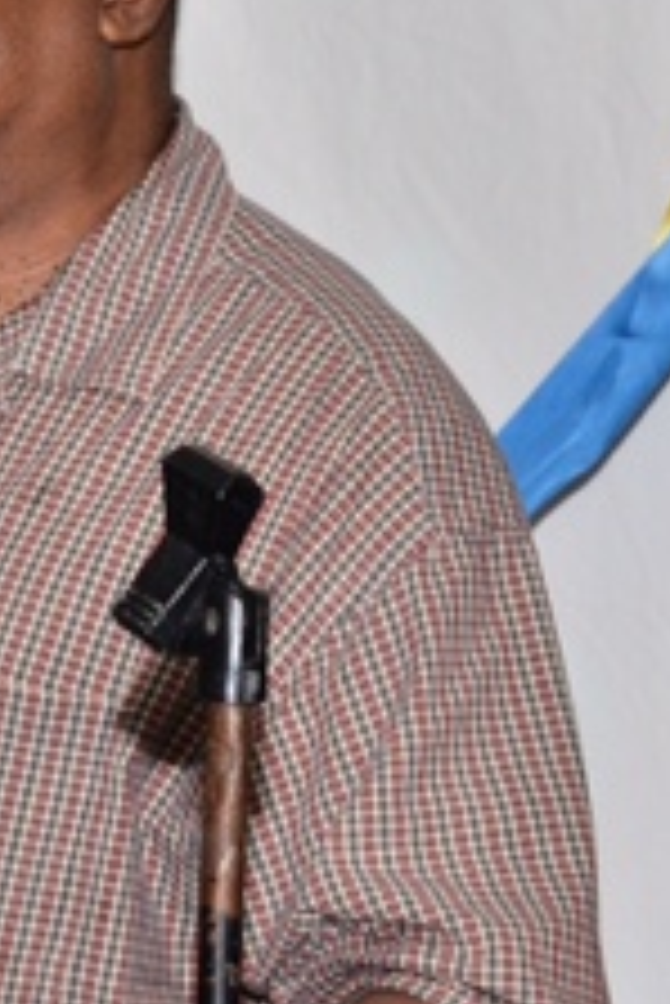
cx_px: -211
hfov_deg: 5.3
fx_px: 7191
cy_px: 275
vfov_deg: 8.0
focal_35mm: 258
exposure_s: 1/60
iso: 500
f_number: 6.3
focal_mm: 60
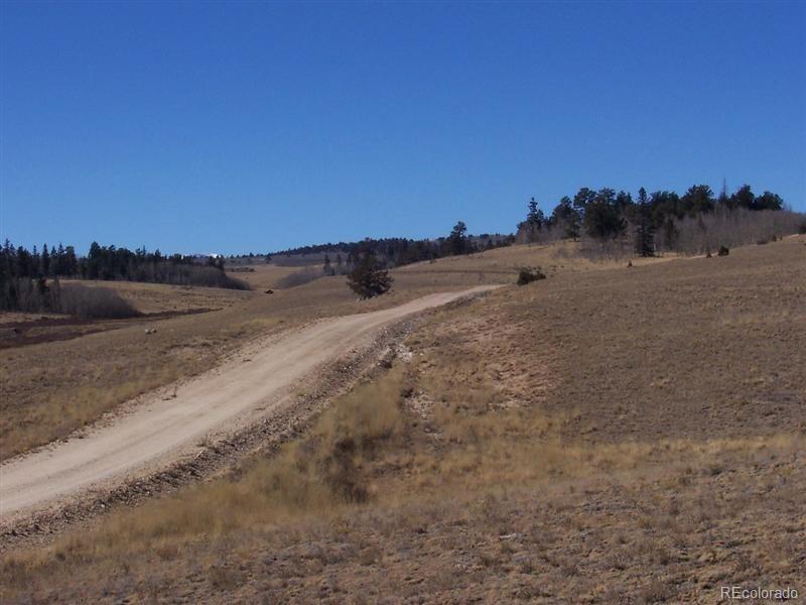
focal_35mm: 89
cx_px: 403
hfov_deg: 22.0
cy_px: 302
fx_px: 2072
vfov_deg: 16.6
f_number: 8
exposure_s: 1/500
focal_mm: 13.5
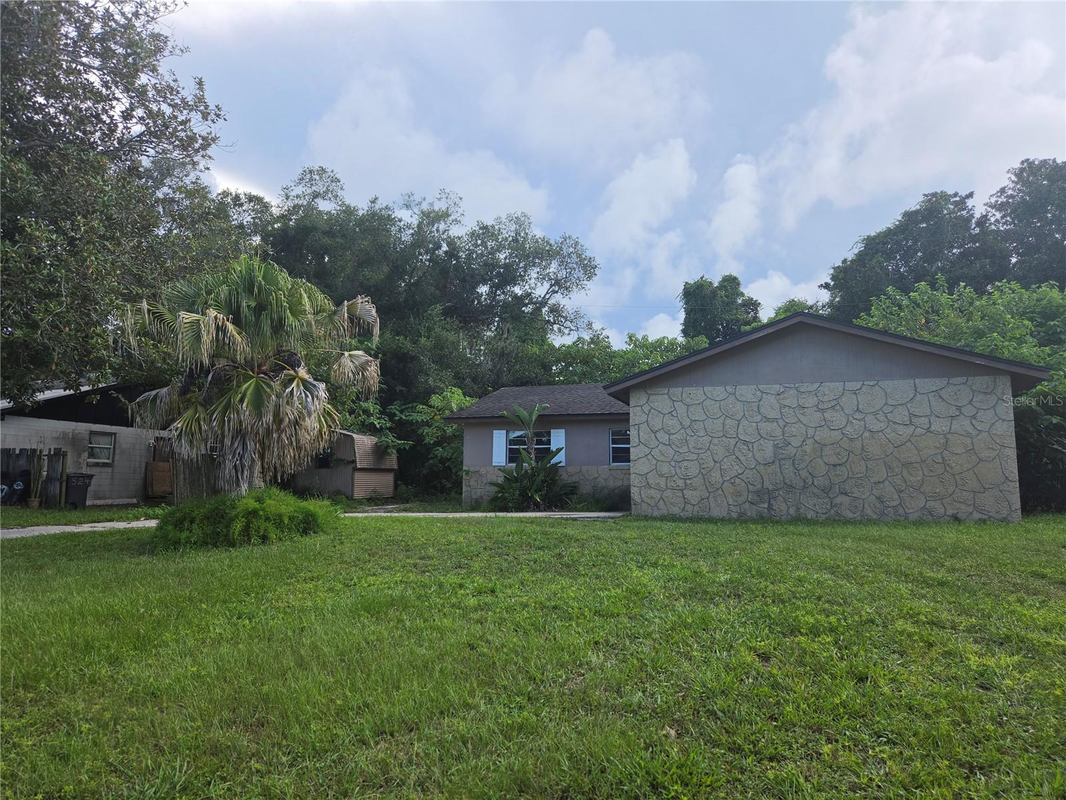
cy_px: 400
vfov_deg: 58.9
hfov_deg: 73.9
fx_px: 708
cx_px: 533
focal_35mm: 23
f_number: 1.8
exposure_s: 1/1623
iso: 80
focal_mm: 5.4
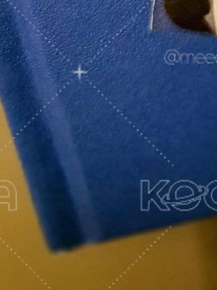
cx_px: 325
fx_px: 871
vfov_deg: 15.7
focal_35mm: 104
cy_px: -256
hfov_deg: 13.4
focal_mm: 6.3
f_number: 1.7
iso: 2000
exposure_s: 1/120
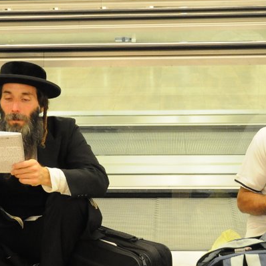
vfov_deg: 18.2
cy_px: 174
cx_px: 104
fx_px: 827
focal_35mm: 95
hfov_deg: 18.3
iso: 2500
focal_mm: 29
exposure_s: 1/30
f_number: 4
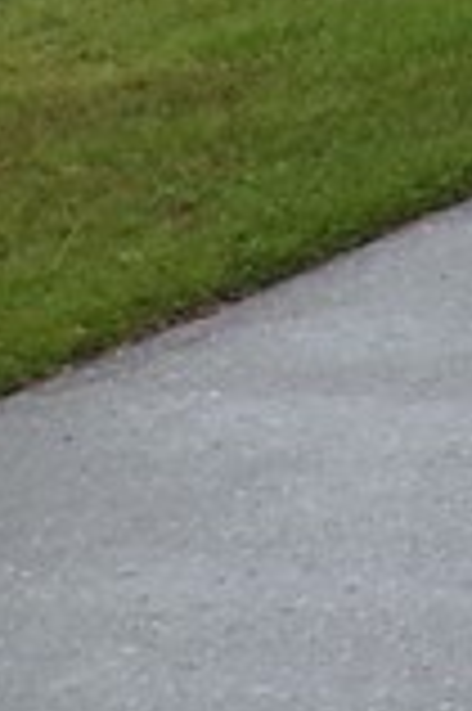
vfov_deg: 8.1
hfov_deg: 4.5
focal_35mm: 253
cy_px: -90
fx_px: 4986
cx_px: 2562
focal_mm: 4.3
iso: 100
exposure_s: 1/50
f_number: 3
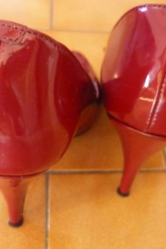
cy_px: 124
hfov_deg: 29.2
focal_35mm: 46
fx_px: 318
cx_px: 93
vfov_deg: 42.8
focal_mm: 5.5
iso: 800
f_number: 2.8
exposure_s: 1/30
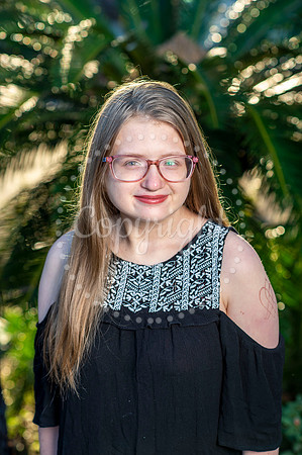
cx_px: 151
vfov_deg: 23.9
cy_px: 228
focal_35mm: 85
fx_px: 1072
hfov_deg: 16.0
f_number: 3.5
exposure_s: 1/200
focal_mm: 85
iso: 200
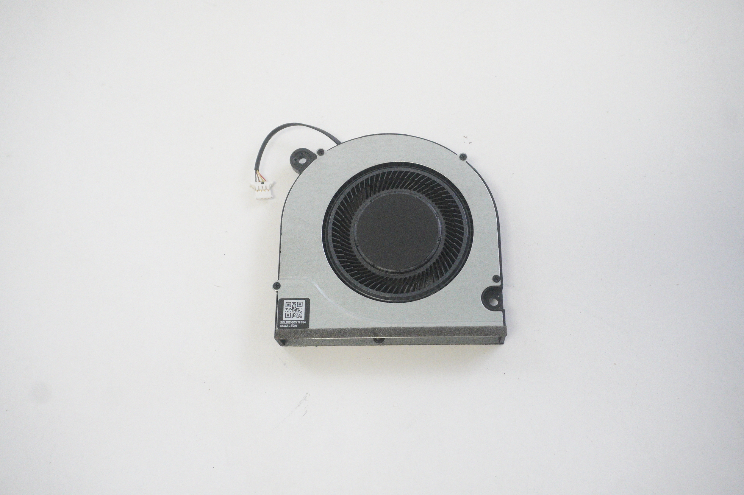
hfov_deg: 55.1
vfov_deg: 38.3
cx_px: 372
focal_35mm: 34
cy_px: 248
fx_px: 712
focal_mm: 23
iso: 5000
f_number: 5.6
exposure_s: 1/250
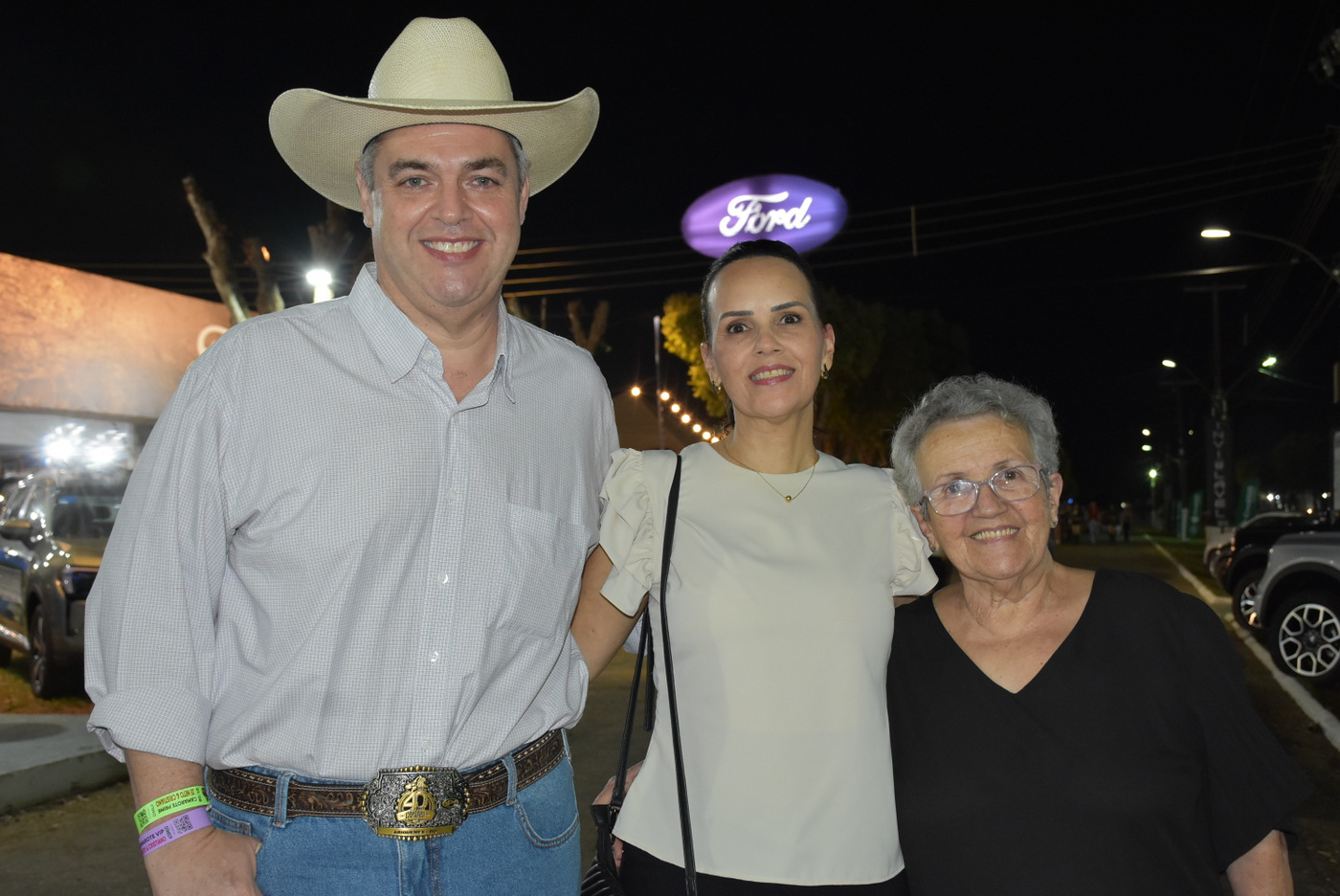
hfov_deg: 47.9
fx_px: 1509
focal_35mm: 40
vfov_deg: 33.1
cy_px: 448
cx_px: 670
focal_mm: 27
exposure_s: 1/60
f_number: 5.6
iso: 1600
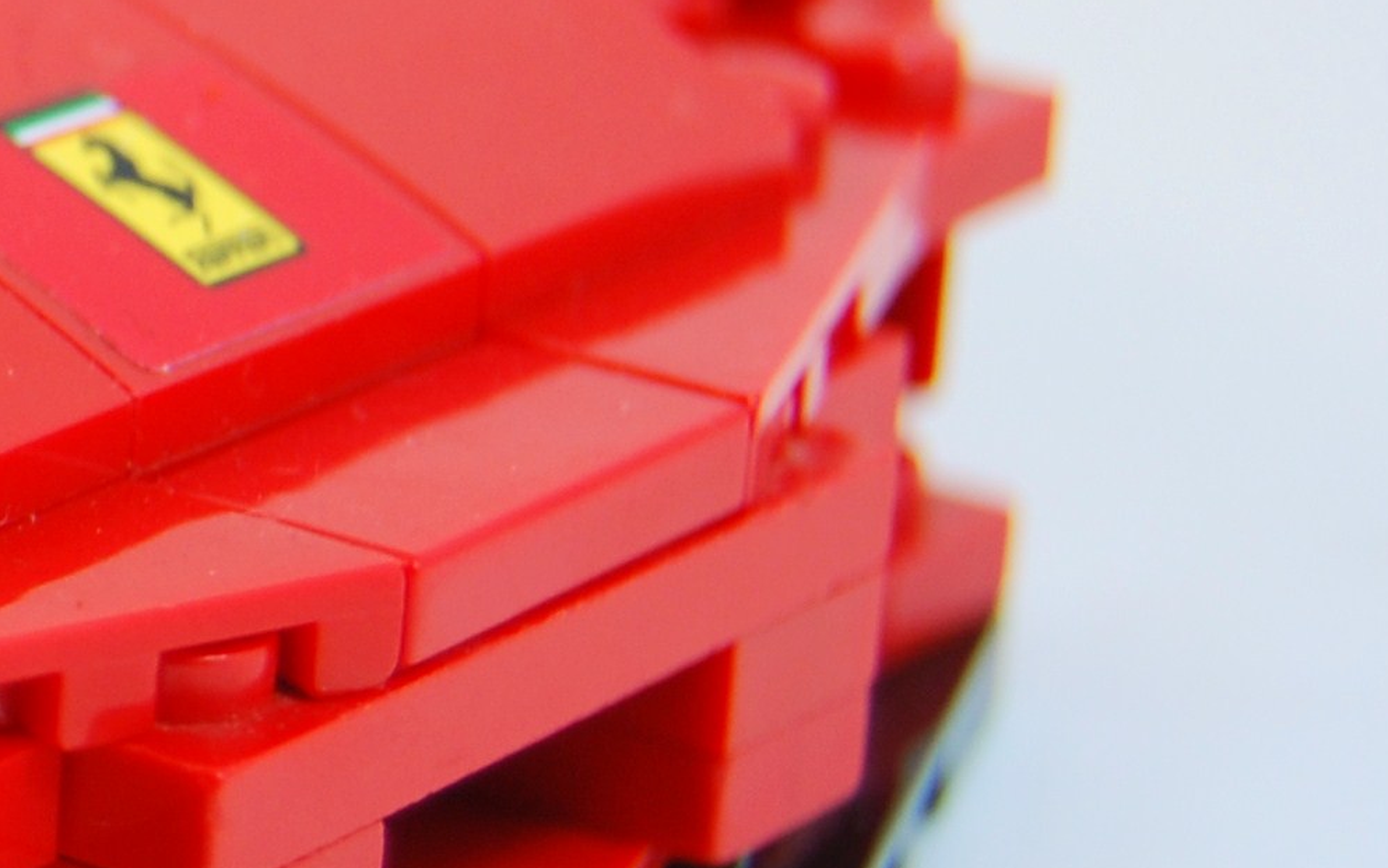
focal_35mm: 191
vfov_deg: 6.9
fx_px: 7226
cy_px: 140
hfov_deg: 10.3
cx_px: -1142
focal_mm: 32
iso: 200
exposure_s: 1/100
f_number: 5
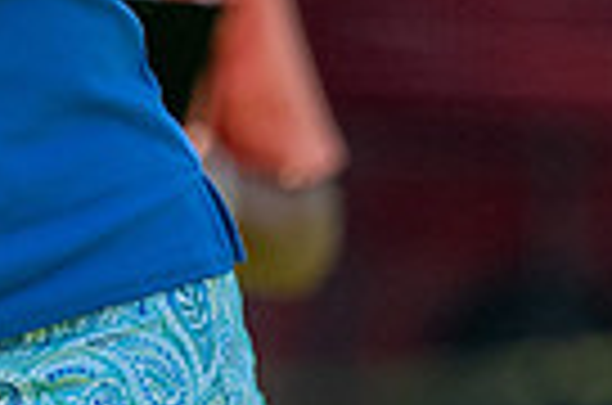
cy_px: -611
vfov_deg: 0.6
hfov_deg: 0.8
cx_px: -532
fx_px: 41451
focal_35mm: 2444
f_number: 5.6
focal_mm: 300
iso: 160
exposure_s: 1/800
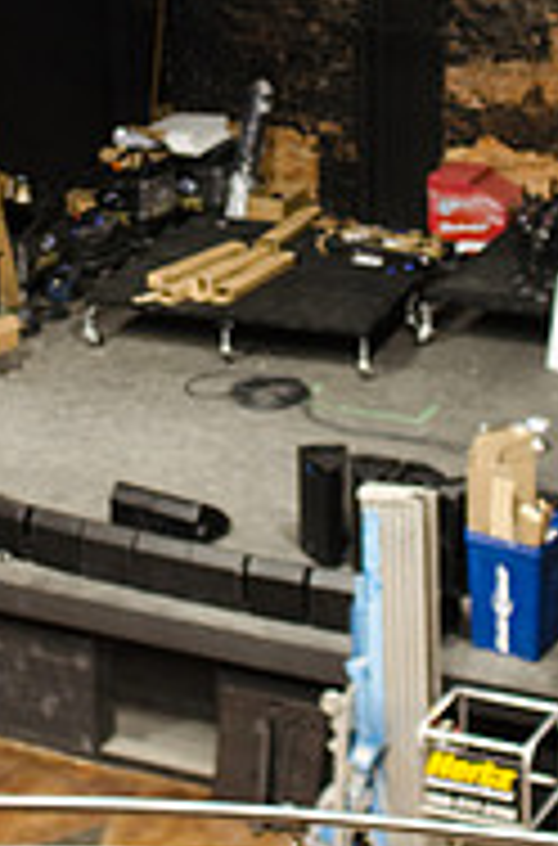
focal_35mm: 108
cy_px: 54
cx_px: 148
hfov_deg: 12.6
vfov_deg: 18.6
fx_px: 2530
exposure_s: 1/60
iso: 1000
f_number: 2.5
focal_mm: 30
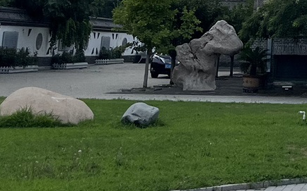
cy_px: -244
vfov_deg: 9.4
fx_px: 1062
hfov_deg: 15.4
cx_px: 435
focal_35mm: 127
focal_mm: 5.1
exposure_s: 1/920
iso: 50
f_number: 1.6
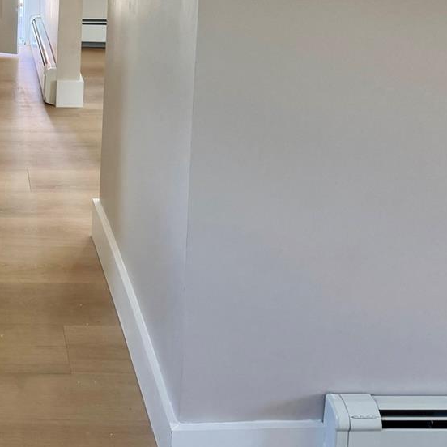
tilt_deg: -7.5
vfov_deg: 27.4
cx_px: -15
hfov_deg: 27.2
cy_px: -2
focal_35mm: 59
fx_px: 862
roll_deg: -1.1
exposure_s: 1/121
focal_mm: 6.76
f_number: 1.78
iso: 160
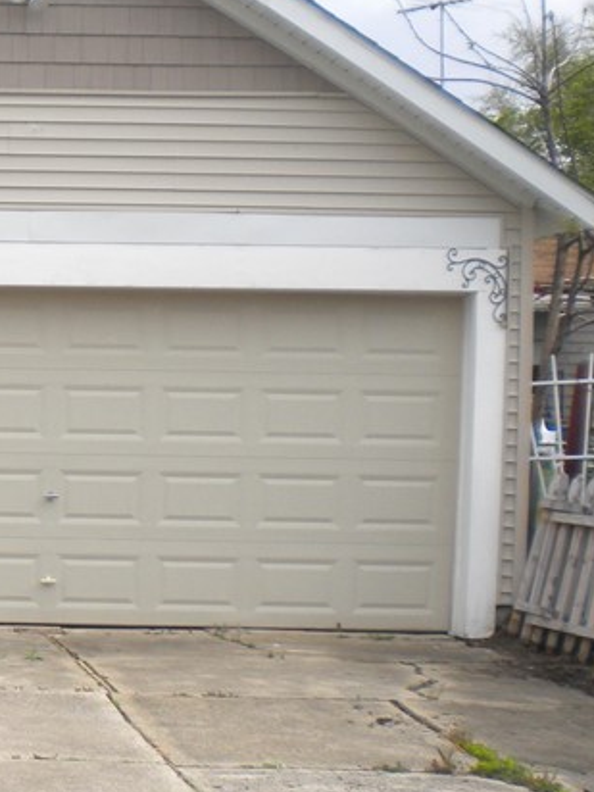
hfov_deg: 15.3
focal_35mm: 87
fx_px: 1991
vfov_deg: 22.4
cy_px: 500
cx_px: -375
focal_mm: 6.3
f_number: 4.6
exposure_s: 1/280
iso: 80
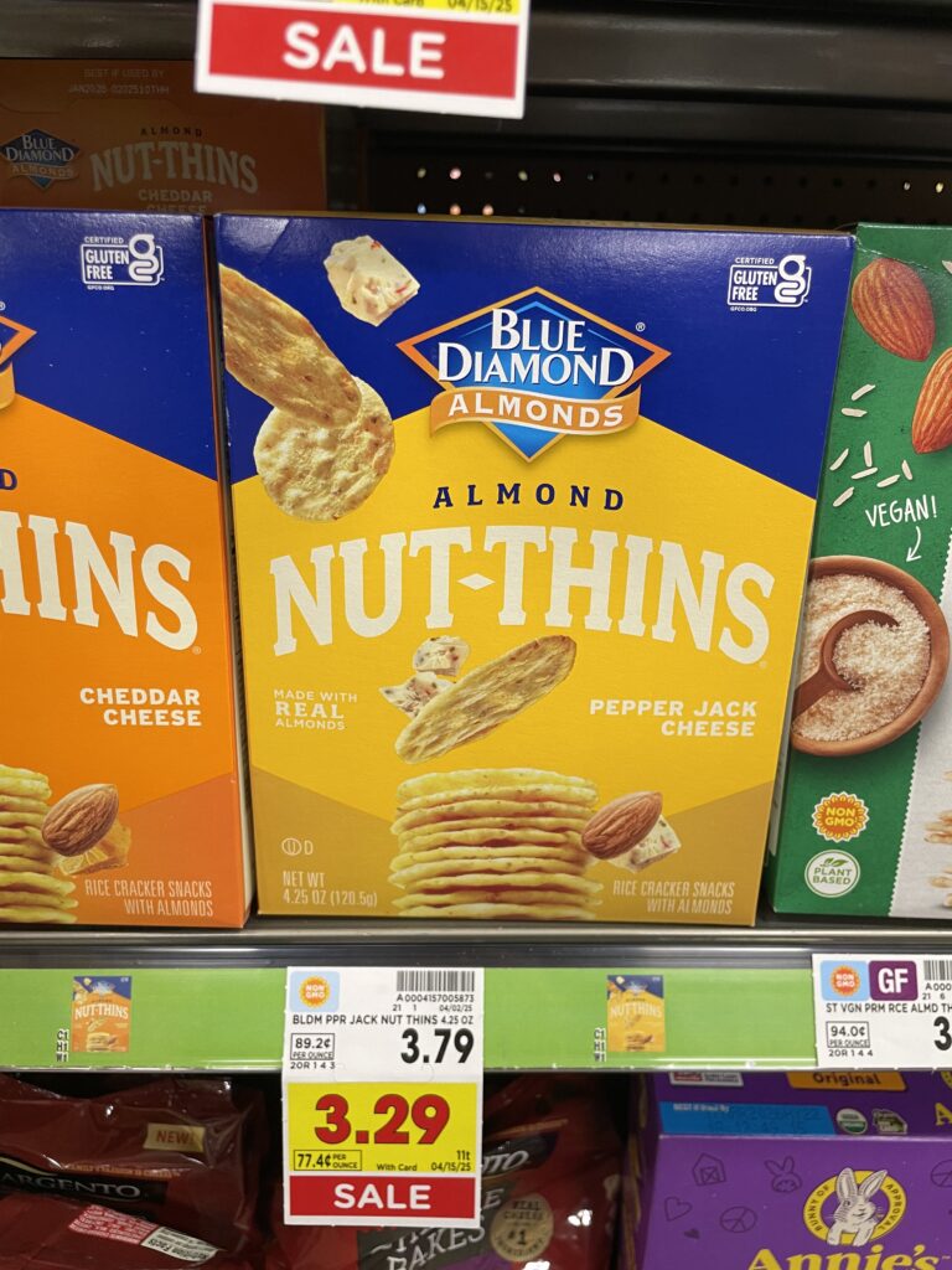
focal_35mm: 26
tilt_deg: -23.4
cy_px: 635
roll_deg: -1.0
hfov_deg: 53.1
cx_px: 476
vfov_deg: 67.3
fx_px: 953
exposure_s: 1/60
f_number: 1.6
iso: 100
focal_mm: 4.2
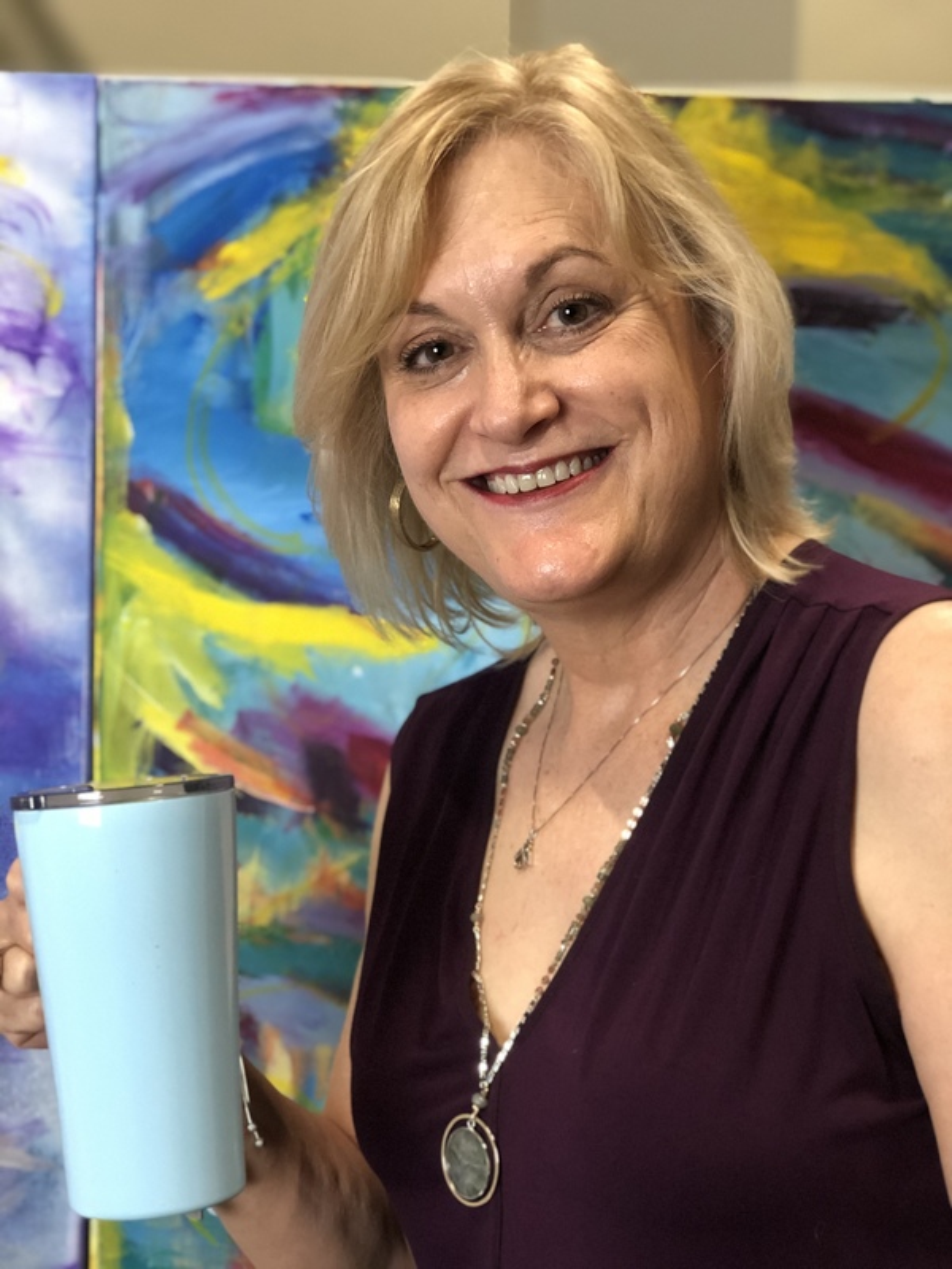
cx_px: 476
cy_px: 634
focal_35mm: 57
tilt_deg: -7.2
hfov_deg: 25.7
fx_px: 2090
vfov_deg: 33.8
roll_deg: +0.1
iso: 200
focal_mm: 6.6
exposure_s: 1/30
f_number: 2.8
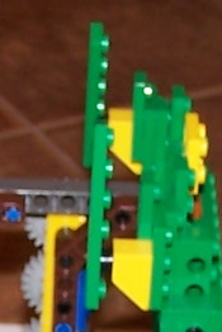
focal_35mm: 250
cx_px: -55
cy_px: 384
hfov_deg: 5.5
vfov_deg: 8.2
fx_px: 2309
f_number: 2.8
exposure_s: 1/60
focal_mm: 6.3
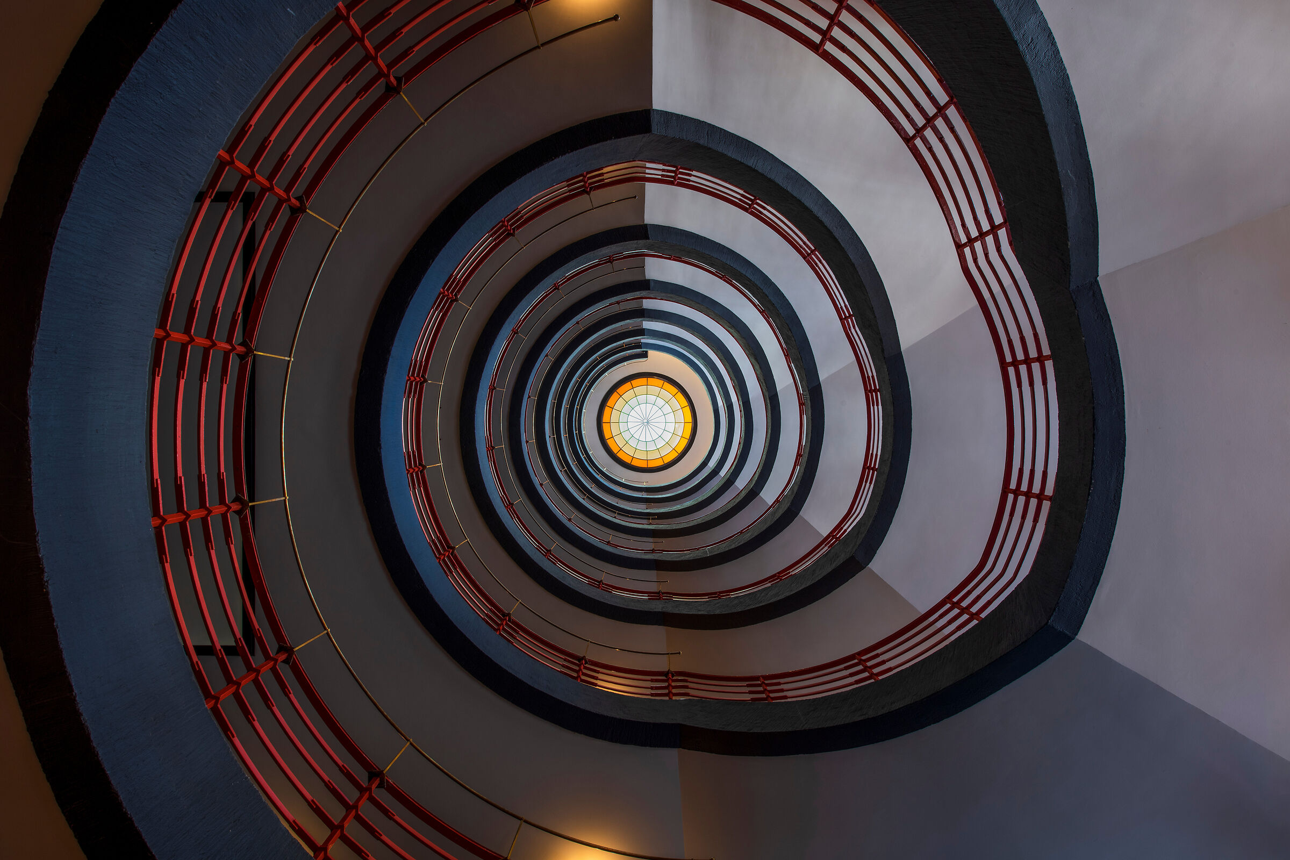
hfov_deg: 73.7
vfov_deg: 53.1
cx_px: 645
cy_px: 430
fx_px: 860
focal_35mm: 24
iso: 64
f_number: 16
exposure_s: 2
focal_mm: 24
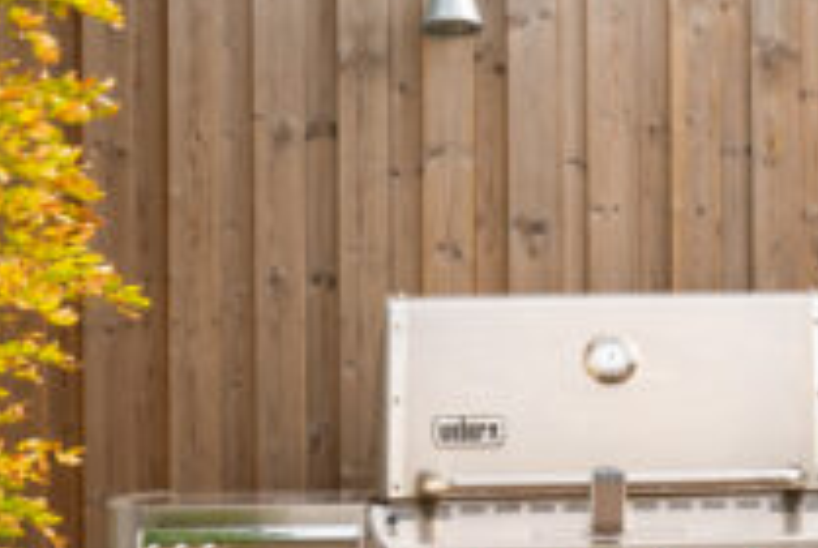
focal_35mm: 149
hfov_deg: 13.0
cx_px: 1245
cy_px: 403
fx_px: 3390
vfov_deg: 9.2
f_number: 8
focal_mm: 30
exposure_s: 1/640
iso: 320
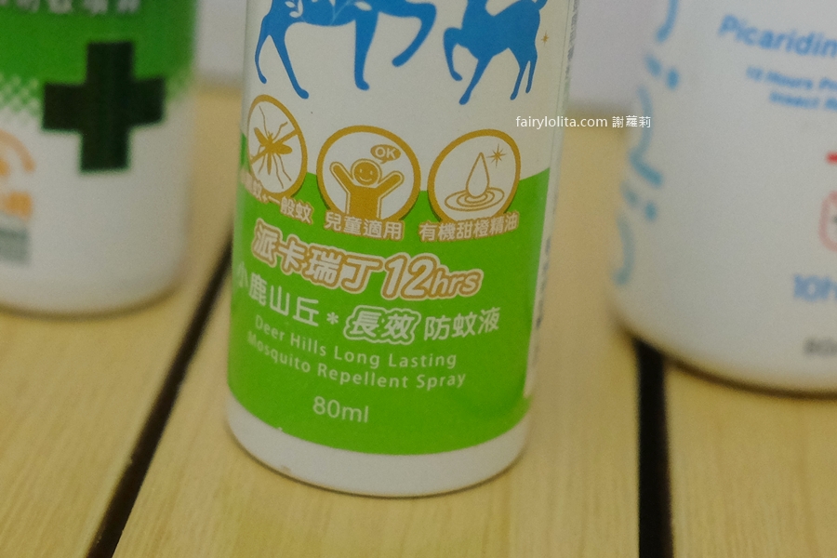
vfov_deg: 37.9
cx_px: 418
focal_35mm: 35
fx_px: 814
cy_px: 279
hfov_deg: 54.4
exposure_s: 1/60
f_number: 2.8
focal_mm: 23
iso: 2000
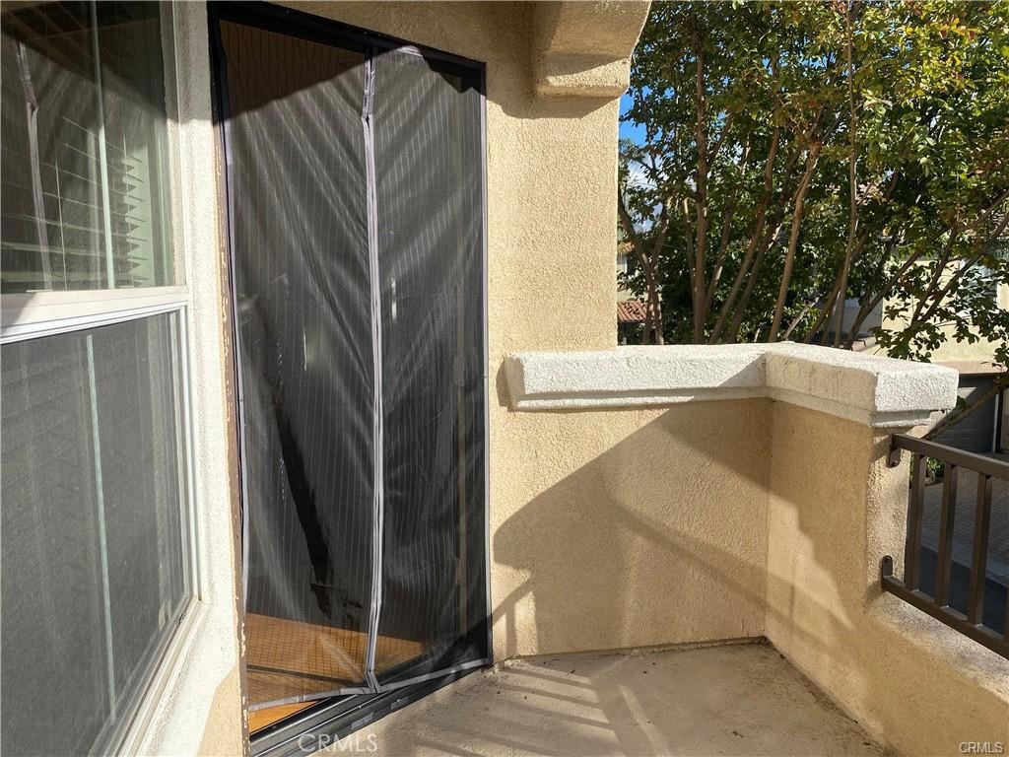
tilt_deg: -6.6
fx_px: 758
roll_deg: +0.9
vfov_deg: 53.1
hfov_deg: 67.3
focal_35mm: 26
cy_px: 378
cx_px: 504
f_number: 1.8
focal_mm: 4.25
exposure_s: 1/2358
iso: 32
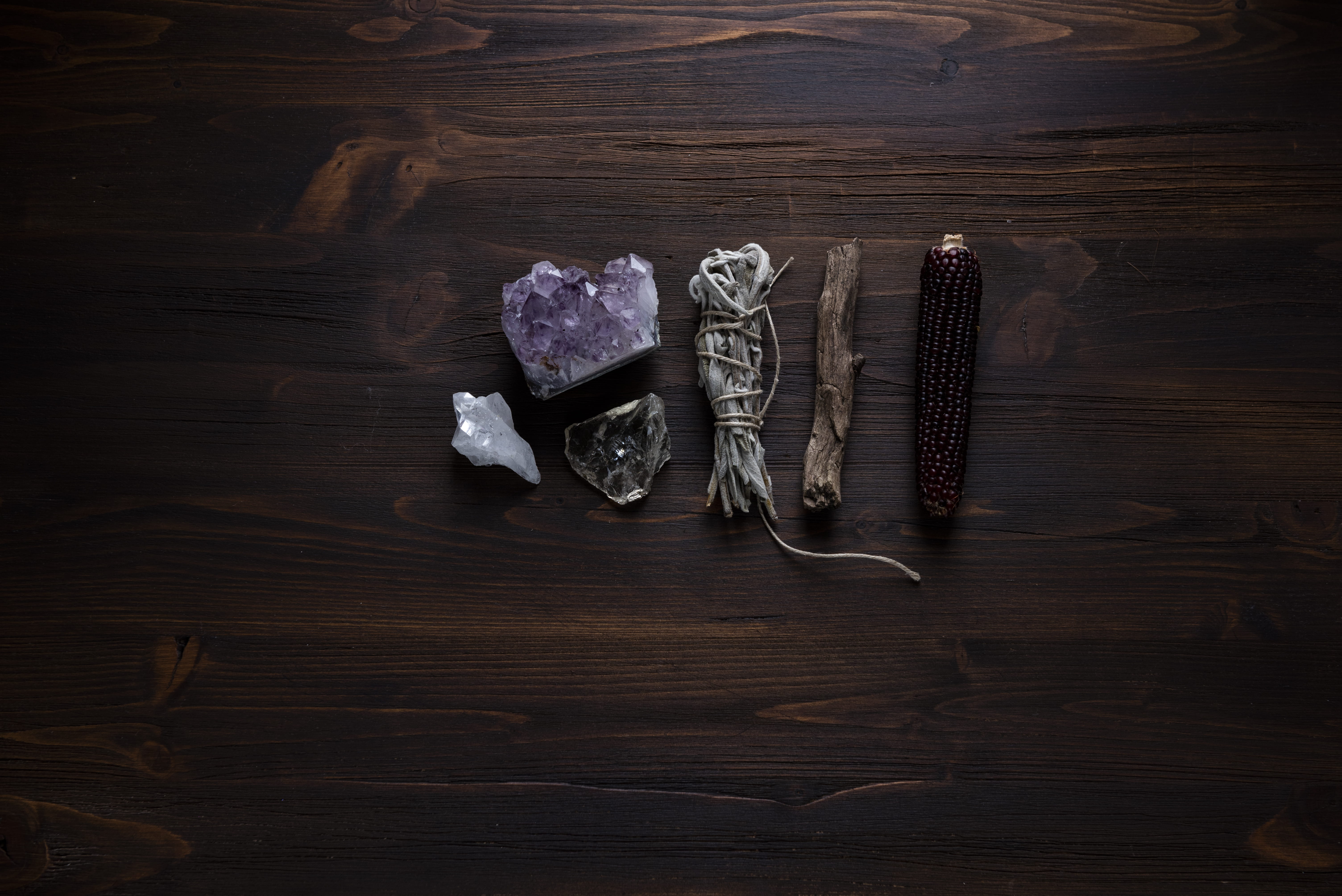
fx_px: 2237
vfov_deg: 22.6
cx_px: 671
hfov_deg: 33.4
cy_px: 448
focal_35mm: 60
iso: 200
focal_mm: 60
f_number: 8
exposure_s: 1/40
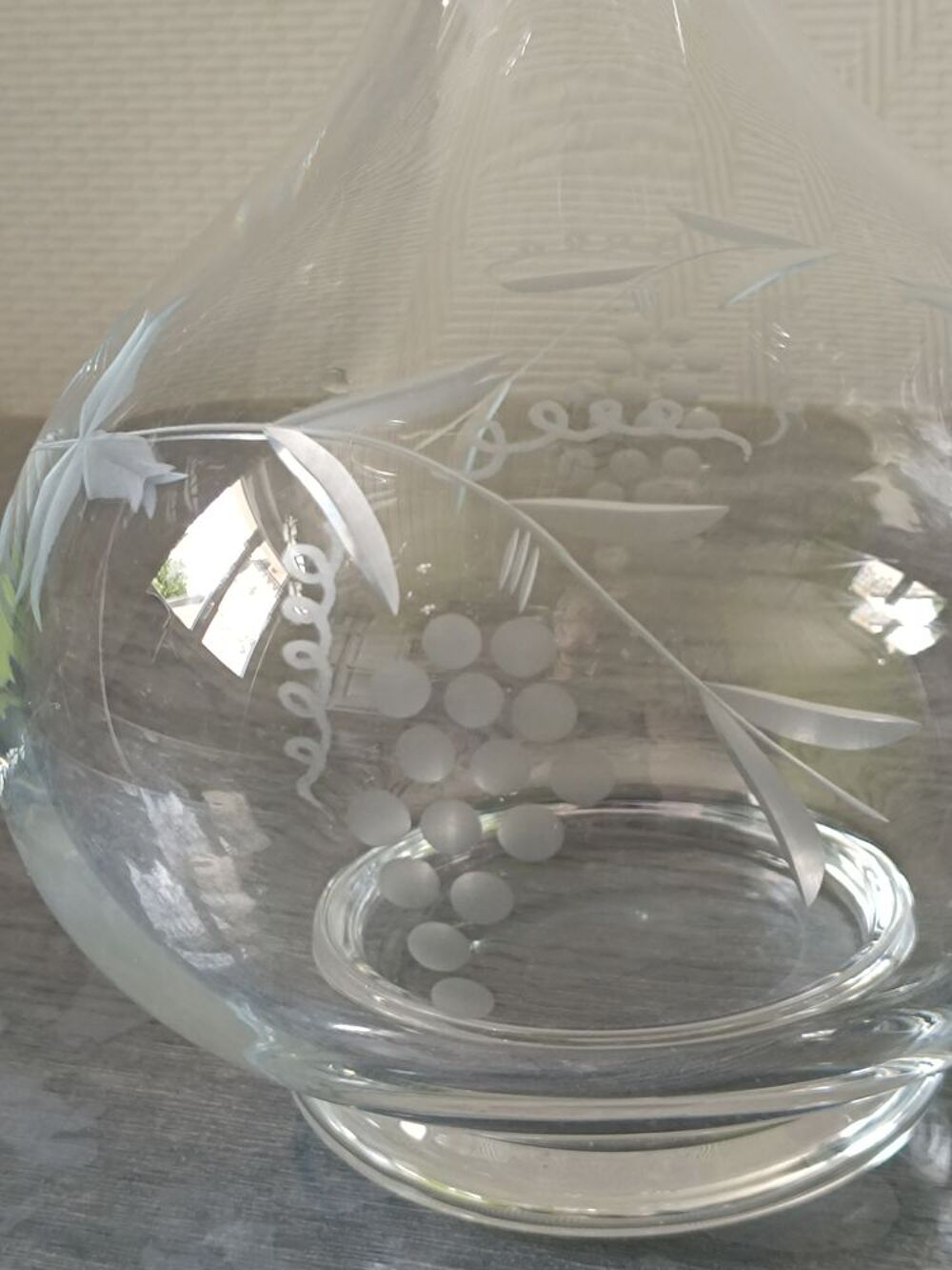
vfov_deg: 71.6
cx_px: 476
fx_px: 880
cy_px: 635
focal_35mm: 24
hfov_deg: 56.8
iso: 449
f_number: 1.88
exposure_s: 1/50.1
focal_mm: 5.59
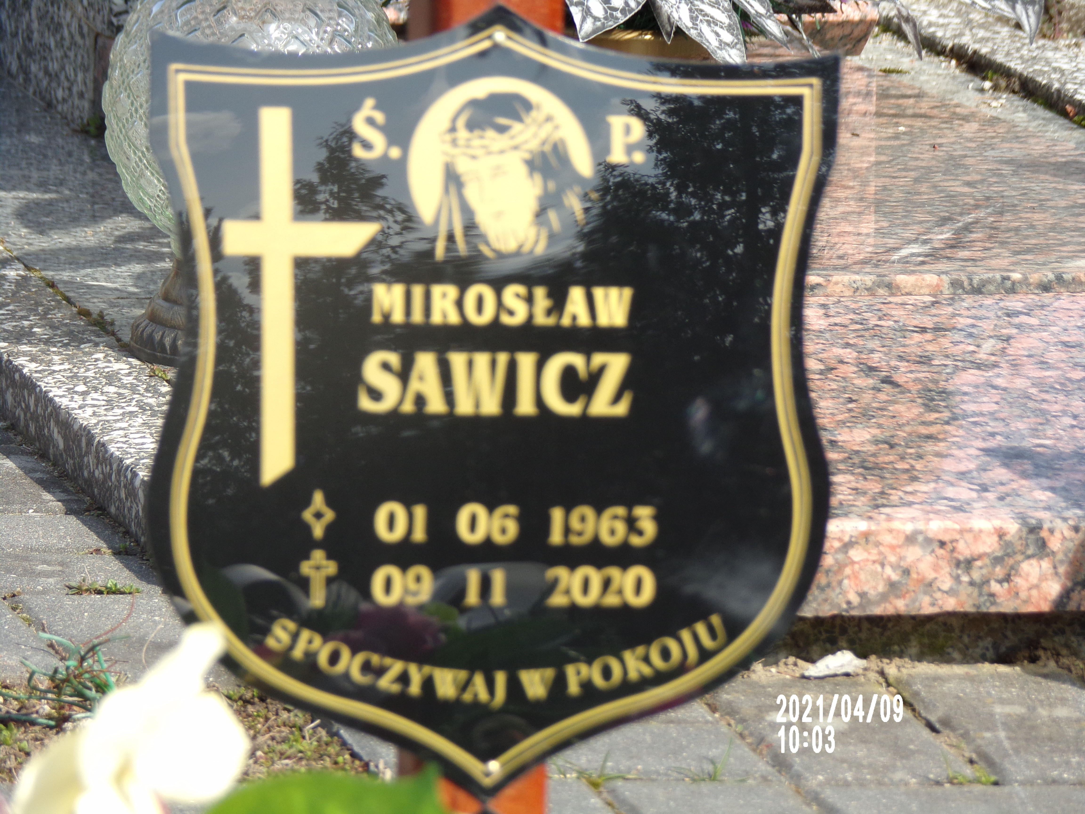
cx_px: 542
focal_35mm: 232
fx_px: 7272
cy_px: 407
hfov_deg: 8.5
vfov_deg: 6.4
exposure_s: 1/240
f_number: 5.3
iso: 80
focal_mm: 41.5
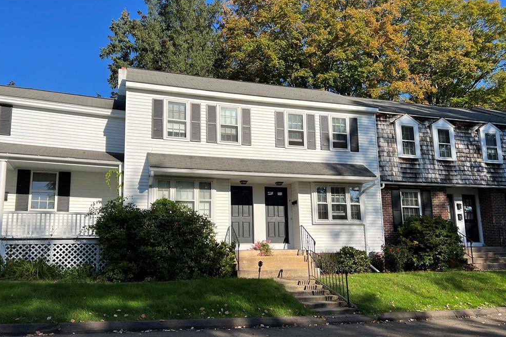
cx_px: 250
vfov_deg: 46.3
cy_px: 189
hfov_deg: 65.5
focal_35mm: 28
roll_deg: +0.7
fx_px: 393
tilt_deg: +9.0
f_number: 1.5
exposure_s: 1/5587
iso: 50
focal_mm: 5.7
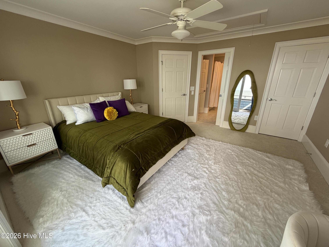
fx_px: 133
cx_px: 164
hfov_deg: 102.1
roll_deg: +0.1
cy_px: 124
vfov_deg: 85.7
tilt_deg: -19.7
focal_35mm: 14
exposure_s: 1/121
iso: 100
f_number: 2.2
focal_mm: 2.22
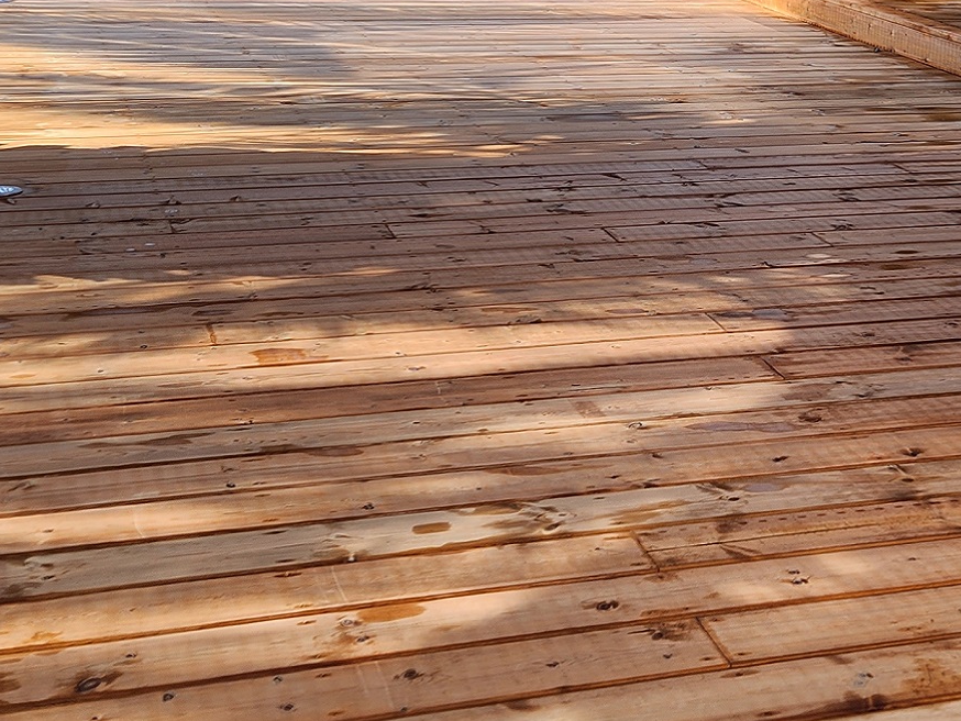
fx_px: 1388
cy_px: 243
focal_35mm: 50
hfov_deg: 37.4
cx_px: 706
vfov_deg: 28.9
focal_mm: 5.4
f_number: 1.8
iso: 20
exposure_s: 1/493
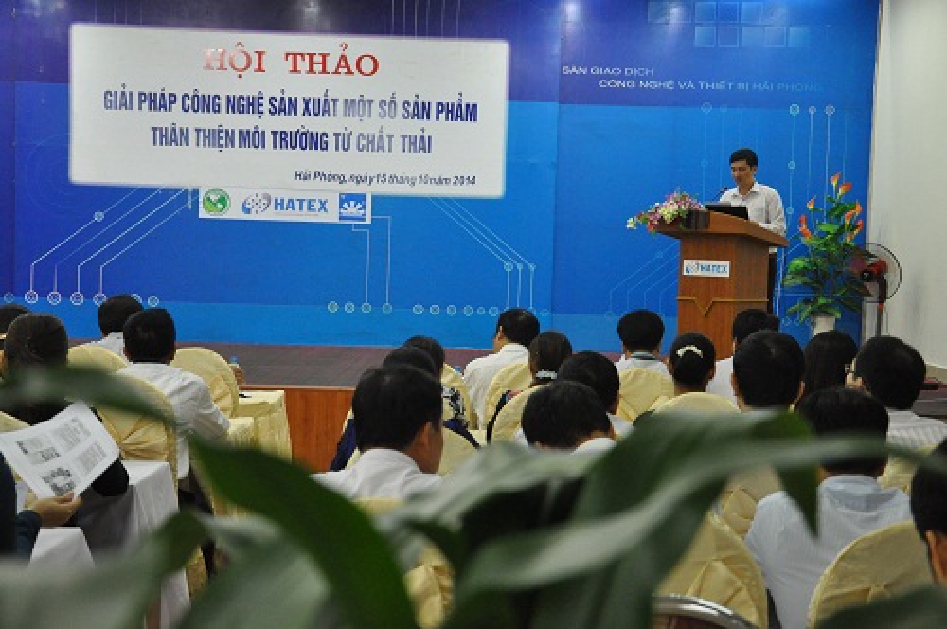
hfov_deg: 33.4
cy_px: 314
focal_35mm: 60
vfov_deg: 22.6
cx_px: 474
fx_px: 1576
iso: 2000
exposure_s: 1/100
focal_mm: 40
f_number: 5
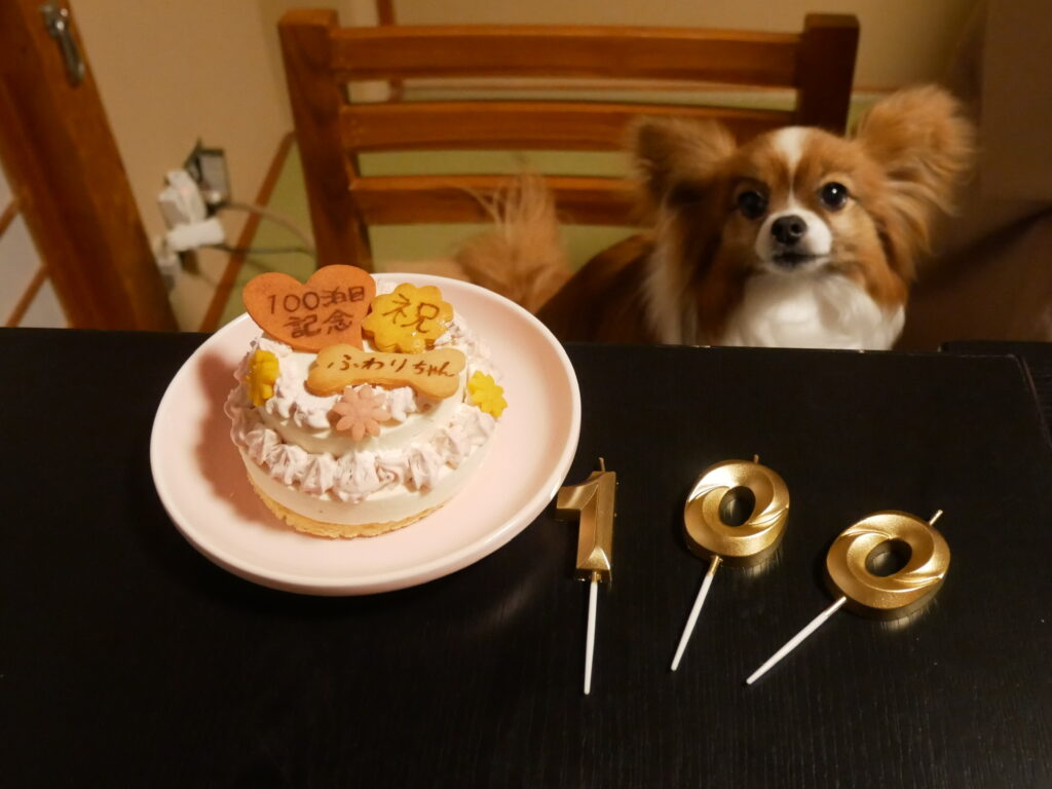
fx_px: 1033
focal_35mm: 34
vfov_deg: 41.8
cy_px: 394
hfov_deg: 54.0
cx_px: 526
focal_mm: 12
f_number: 3.5
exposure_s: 1/60
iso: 3200
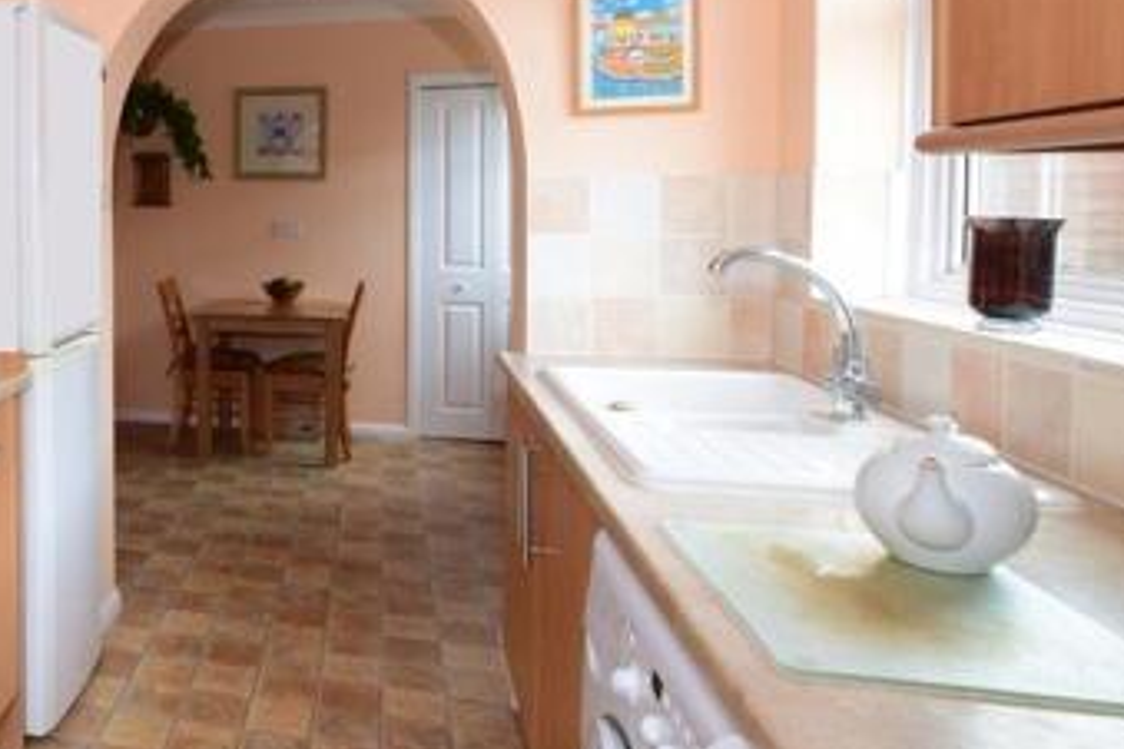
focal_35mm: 29
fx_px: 905
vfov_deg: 44.0
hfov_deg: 53.4
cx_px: 60
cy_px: 224
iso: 400
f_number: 20
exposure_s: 1/2
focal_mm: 10
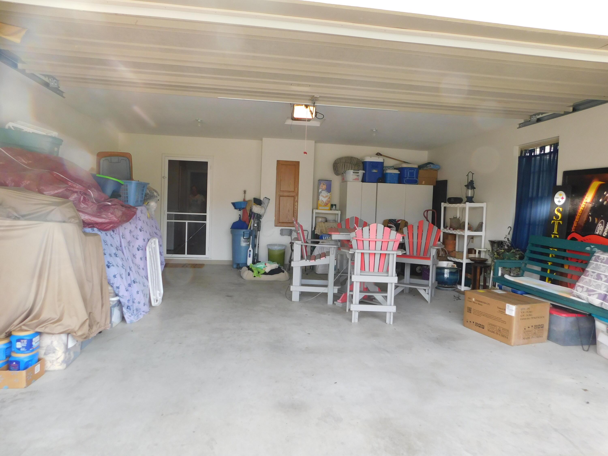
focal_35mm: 23
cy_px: 228
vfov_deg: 58.9
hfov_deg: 73.9
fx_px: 404
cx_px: 304
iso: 125
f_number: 3
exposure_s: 1/125
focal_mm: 4
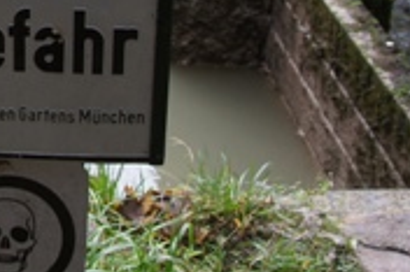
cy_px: -106
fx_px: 1115
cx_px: -105
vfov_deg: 13.3
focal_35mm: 98
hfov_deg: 19.4
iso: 100
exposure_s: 1/50
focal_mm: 18
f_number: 4.5
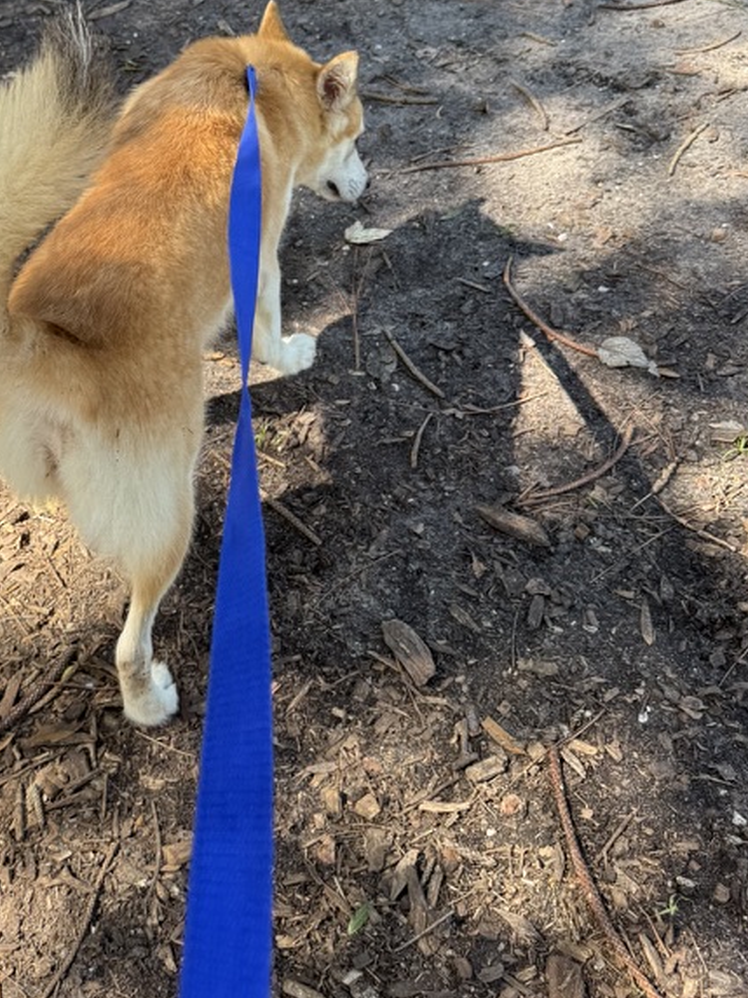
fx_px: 1239
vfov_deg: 43.1
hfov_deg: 32.5
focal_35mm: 43
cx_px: 129
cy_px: 311
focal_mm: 6.76
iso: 80
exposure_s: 1/339
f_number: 1.78
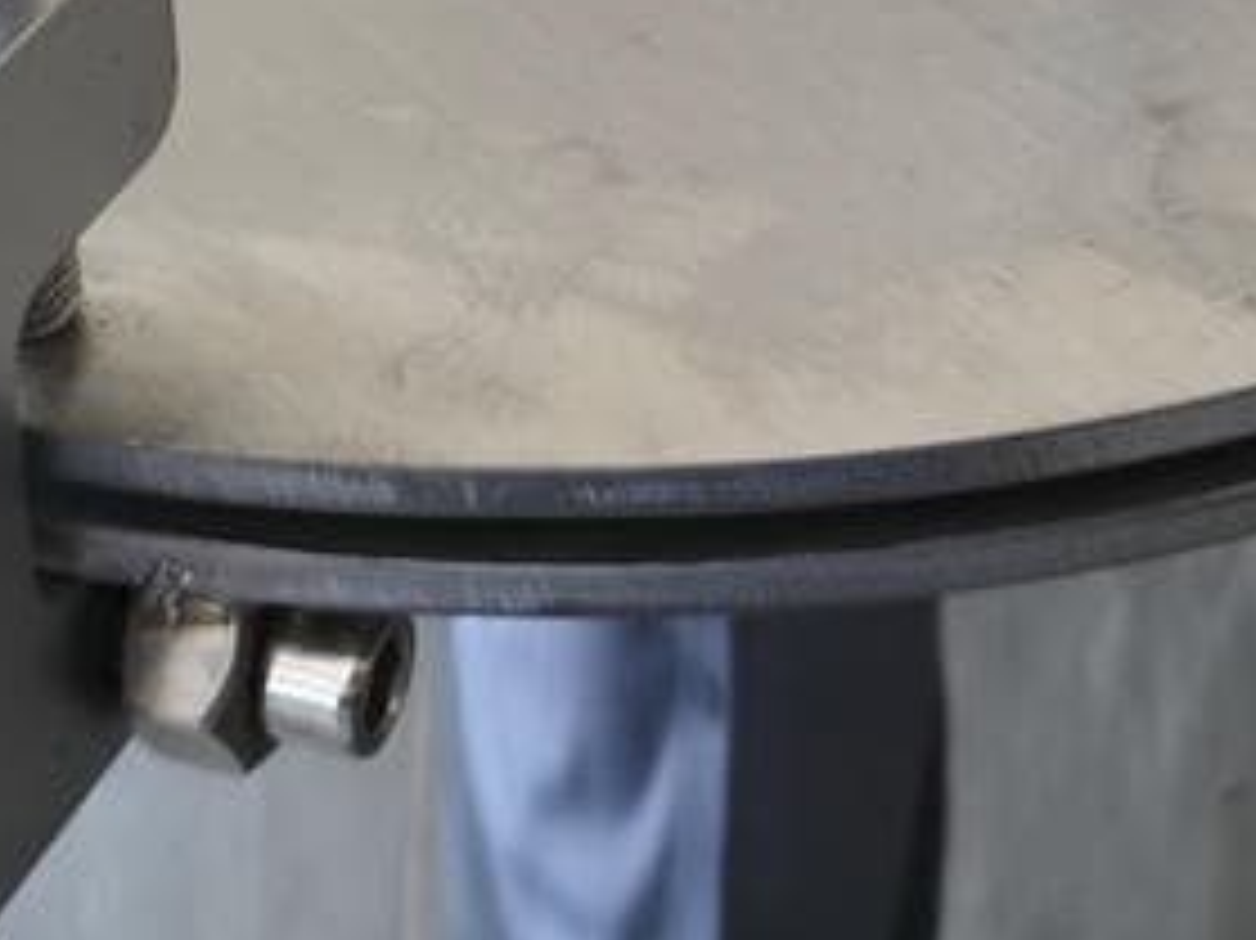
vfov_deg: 14.1
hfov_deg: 19.8
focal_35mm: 99
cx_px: 662
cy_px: -409
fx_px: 3591
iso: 200
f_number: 1.88
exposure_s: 1/50
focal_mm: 5.56
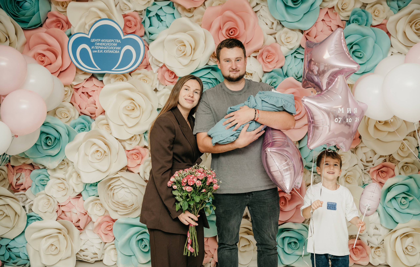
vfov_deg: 32.0
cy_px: 136
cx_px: 221
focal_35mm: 40
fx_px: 465
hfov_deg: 48.6
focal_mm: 38
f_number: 4
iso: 400
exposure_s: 1/160
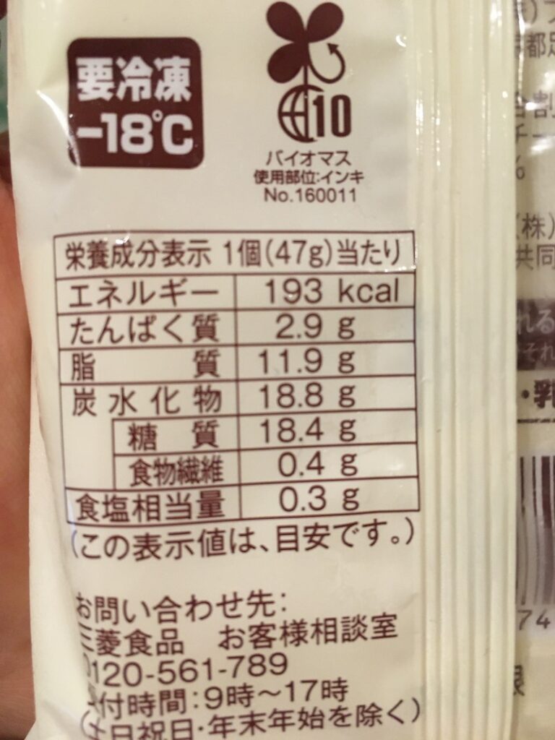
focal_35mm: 29
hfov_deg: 48.2
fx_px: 620
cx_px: 278
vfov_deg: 61.7
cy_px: 370
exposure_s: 1/30
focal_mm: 4.15
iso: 160
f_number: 2.2
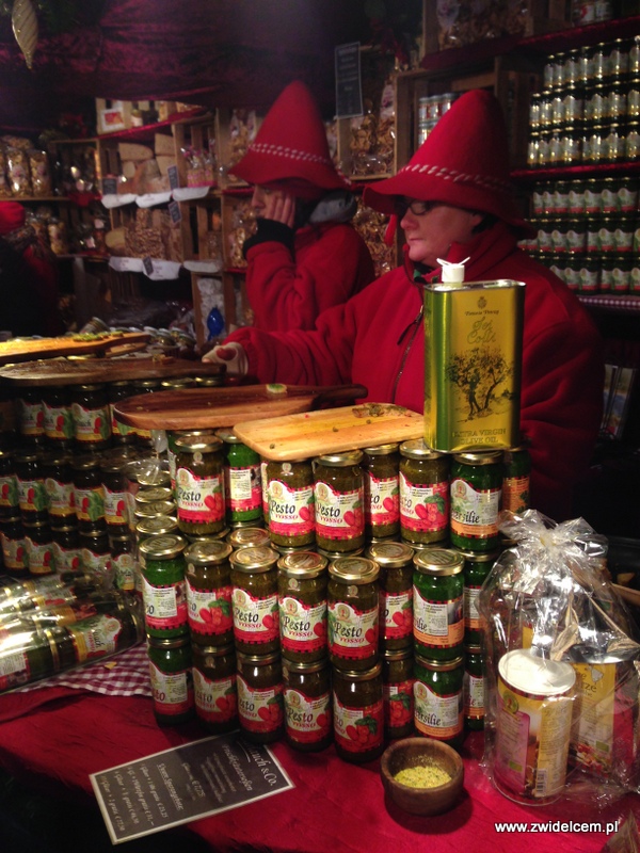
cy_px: 426
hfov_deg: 42.9
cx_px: 320
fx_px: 813
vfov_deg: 55.4
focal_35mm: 33
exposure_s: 1/120
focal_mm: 4.12
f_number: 2.4
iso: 80
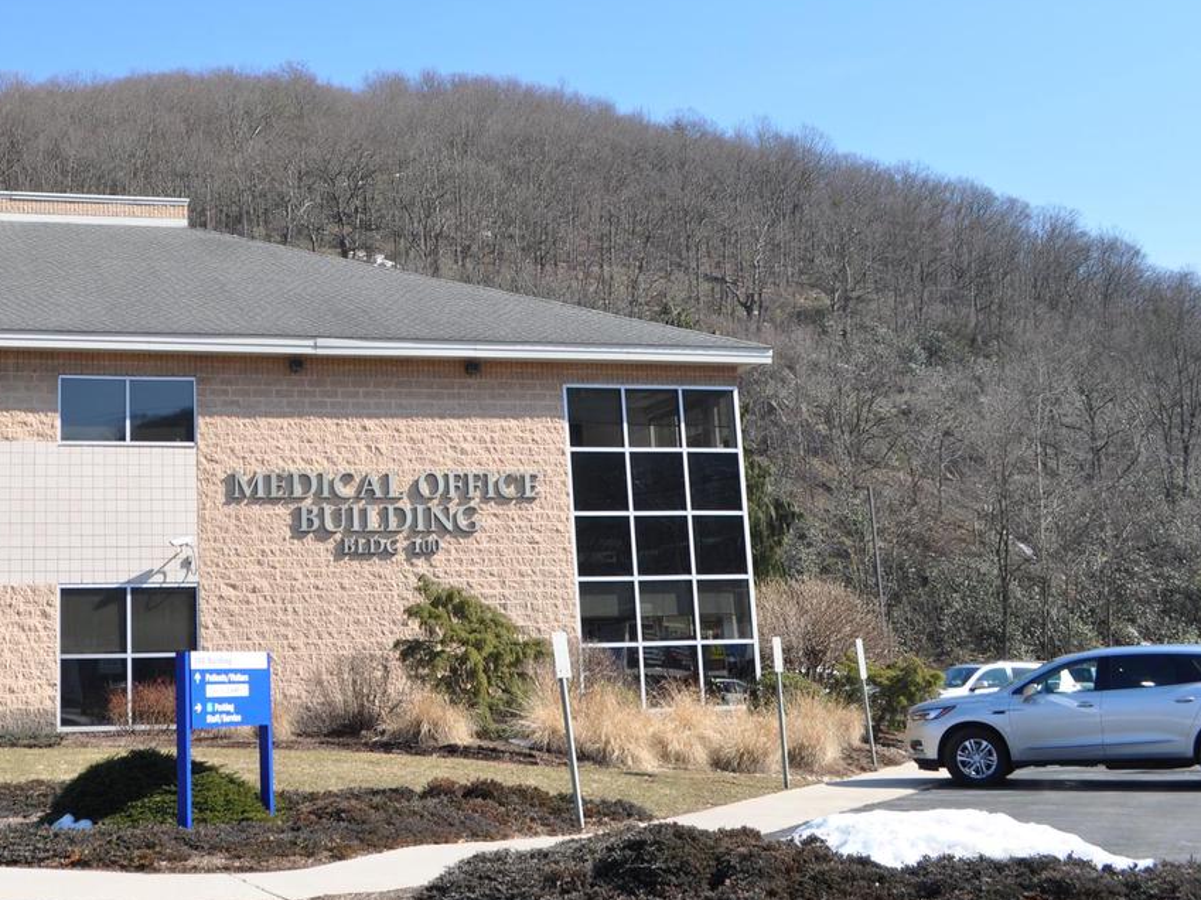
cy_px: 293
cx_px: 239
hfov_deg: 41.1
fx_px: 1526
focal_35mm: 44
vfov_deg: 32.6
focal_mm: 18
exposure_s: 1/320
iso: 200
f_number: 9
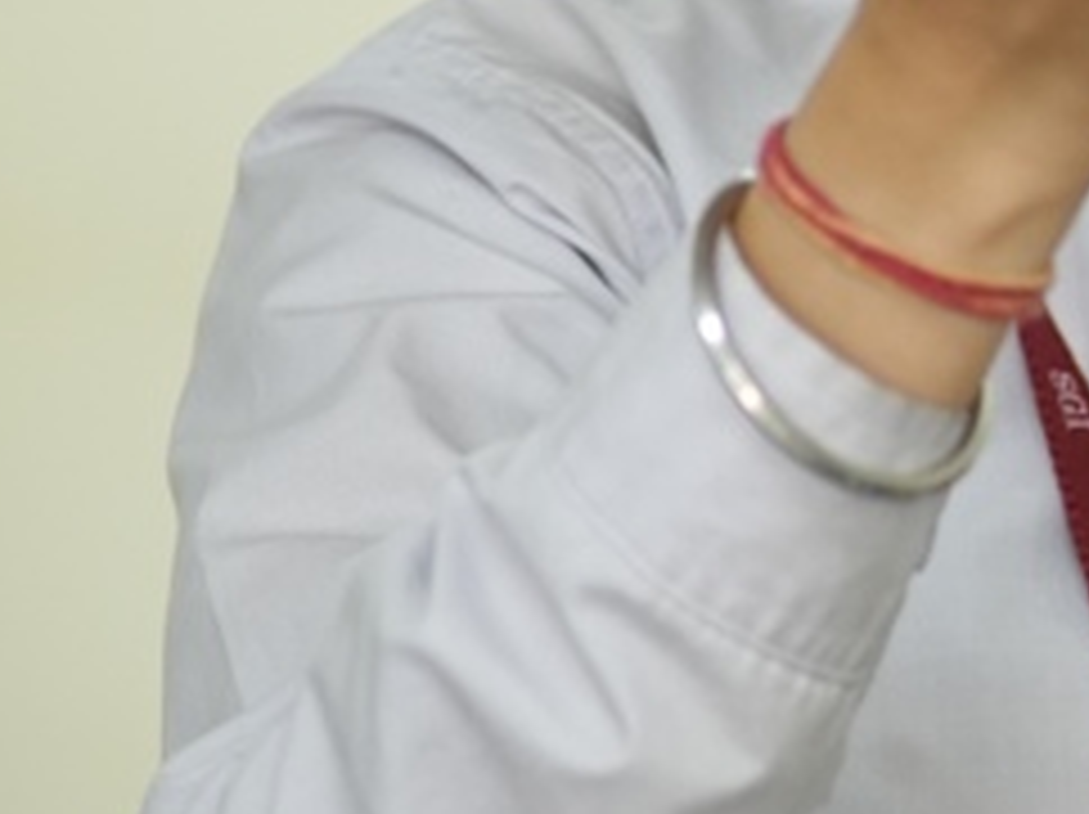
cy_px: 178
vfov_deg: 3.5
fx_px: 13388
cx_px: 2621
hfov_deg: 4.5
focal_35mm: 426
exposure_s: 1/100
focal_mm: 85
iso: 800
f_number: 2
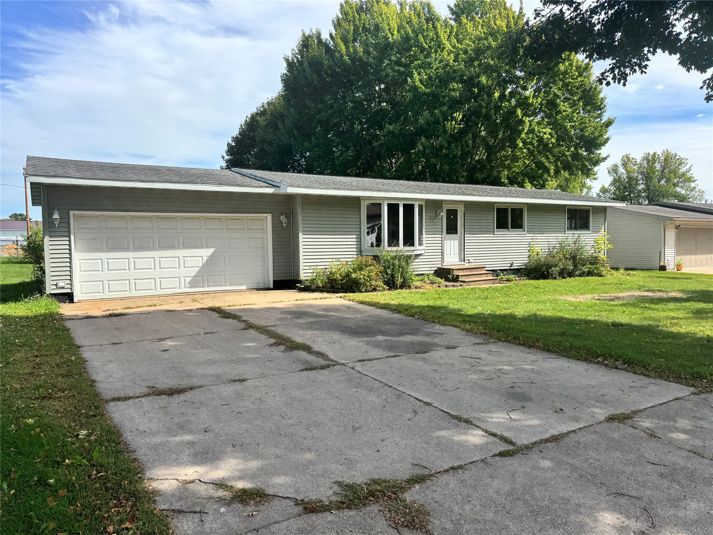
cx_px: 356
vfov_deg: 56.8
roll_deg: +0.6
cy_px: 268
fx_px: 494
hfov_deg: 71.6
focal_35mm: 24
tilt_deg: -2.9
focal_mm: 6.76
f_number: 1.78
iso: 80
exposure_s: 1/2506
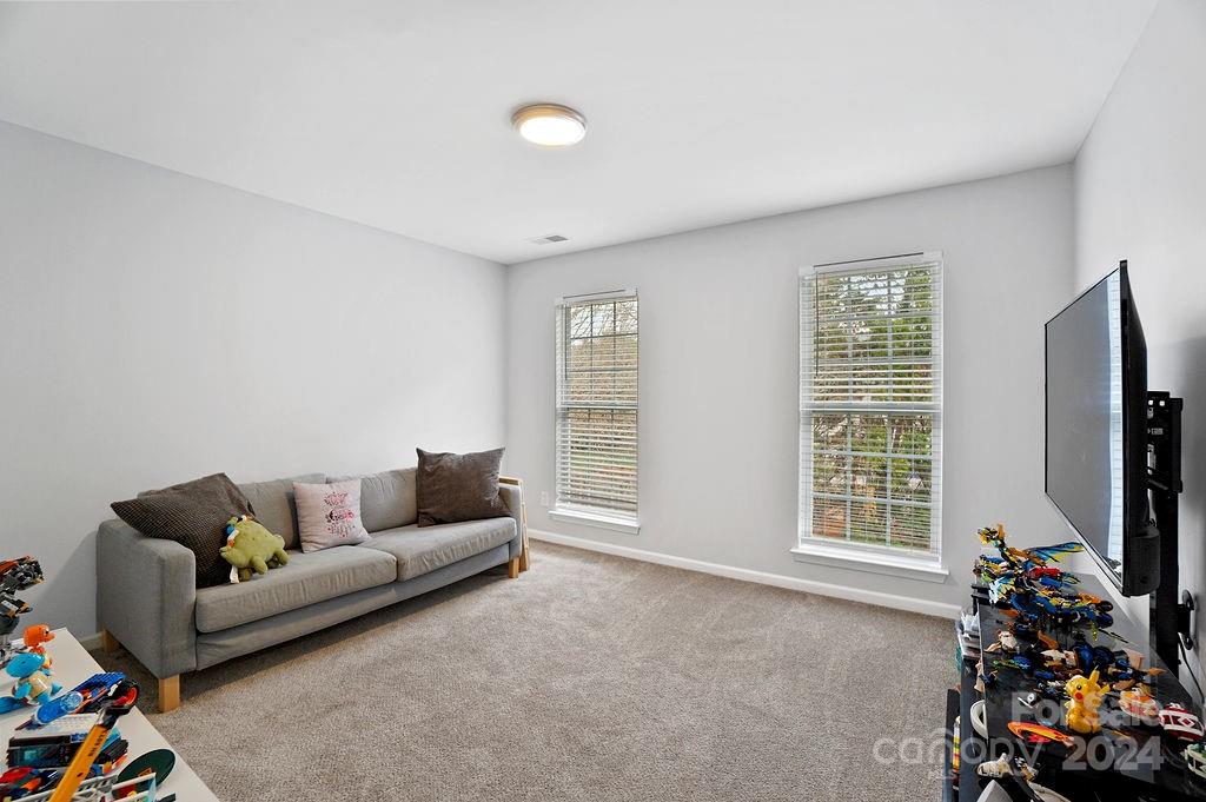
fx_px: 502
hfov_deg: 100.4
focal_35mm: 15
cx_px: 603
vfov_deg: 77.2
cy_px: 401
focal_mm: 10
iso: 400
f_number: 4
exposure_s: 1/30
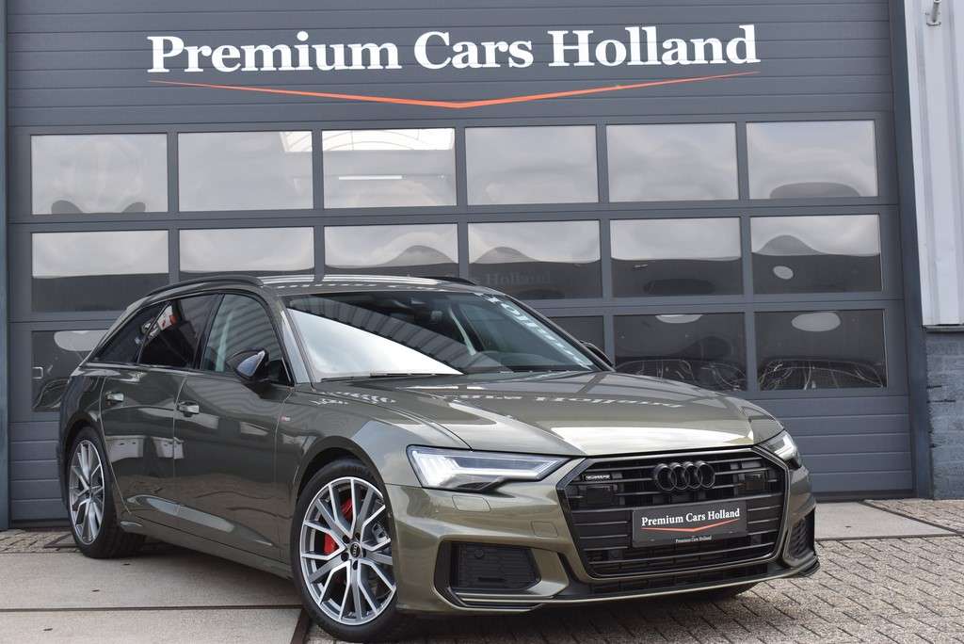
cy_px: 322
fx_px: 1608
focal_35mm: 60
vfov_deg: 22.7
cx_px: 482
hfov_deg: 33.4
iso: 320
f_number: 8
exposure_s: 1/250
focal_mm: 40
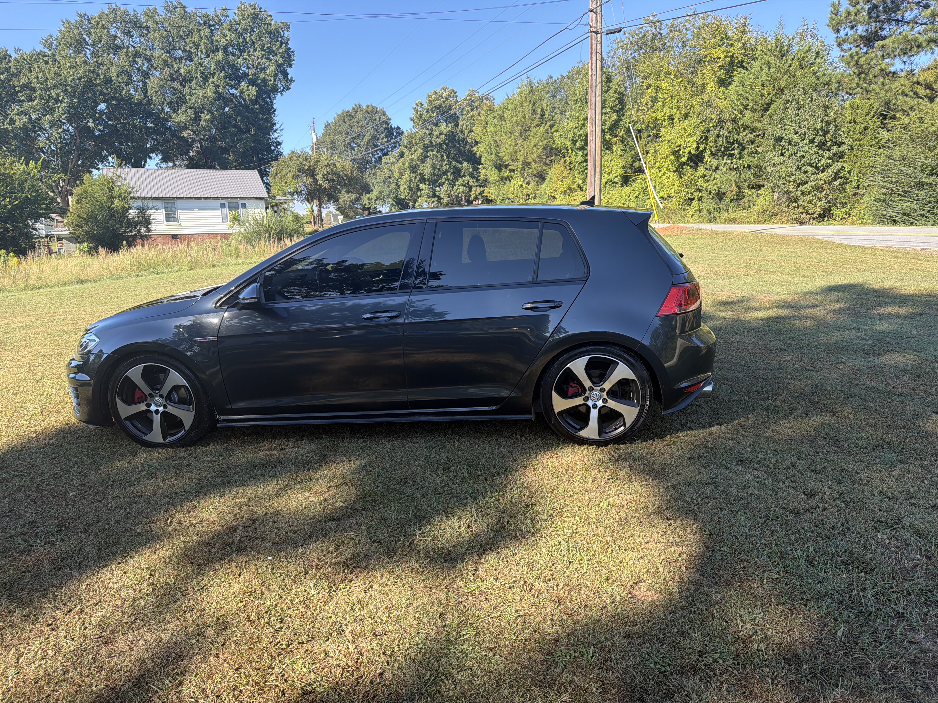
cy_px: 352
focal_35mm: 24
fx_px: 650
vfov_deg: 56.8
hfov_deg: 71.6
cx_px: 469
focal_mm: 6.76
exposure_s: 1/1106
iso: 100
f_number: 1.78
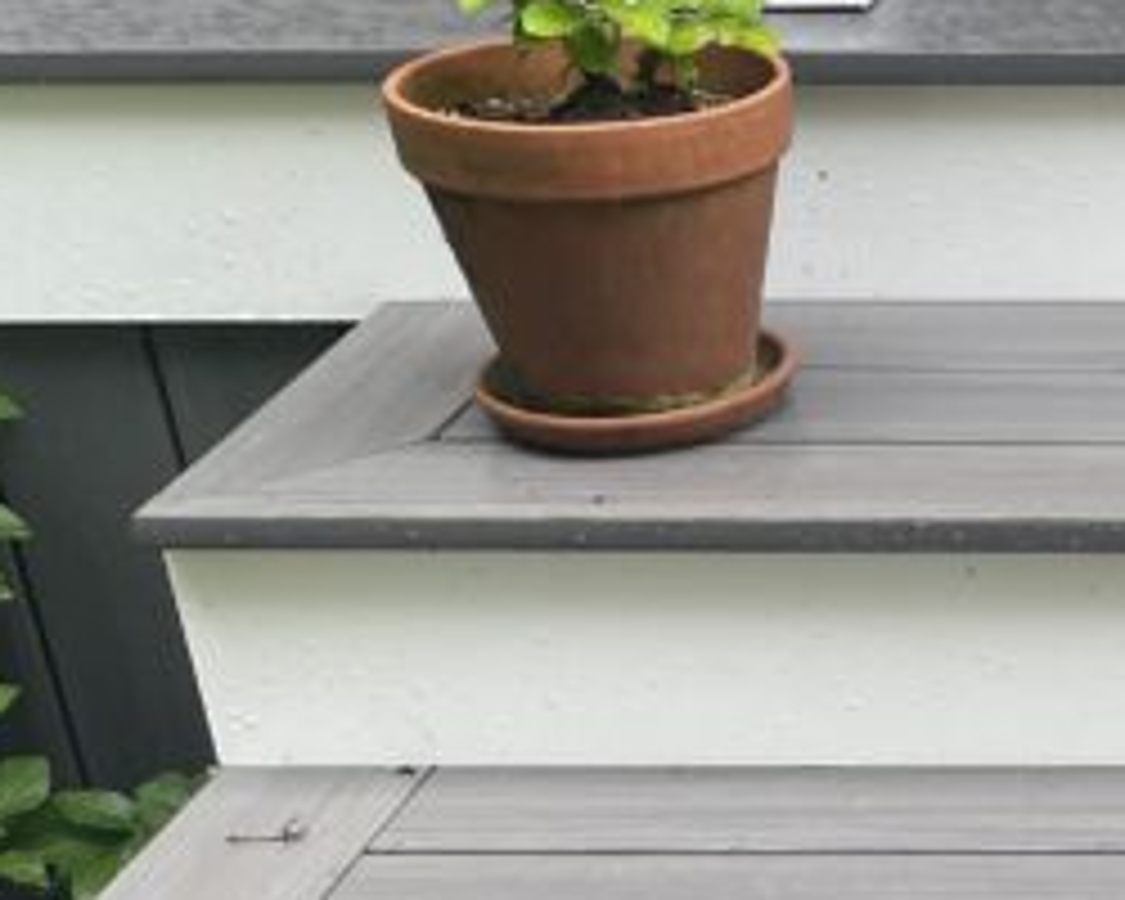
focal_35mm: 104
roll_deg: +0.7
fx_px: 3463
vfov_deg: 14.5
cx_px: 1917
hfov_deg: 16.1
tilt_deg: -28.6
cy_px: 927
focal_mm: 4.2
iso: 40
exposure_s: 1/121
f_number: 1.6
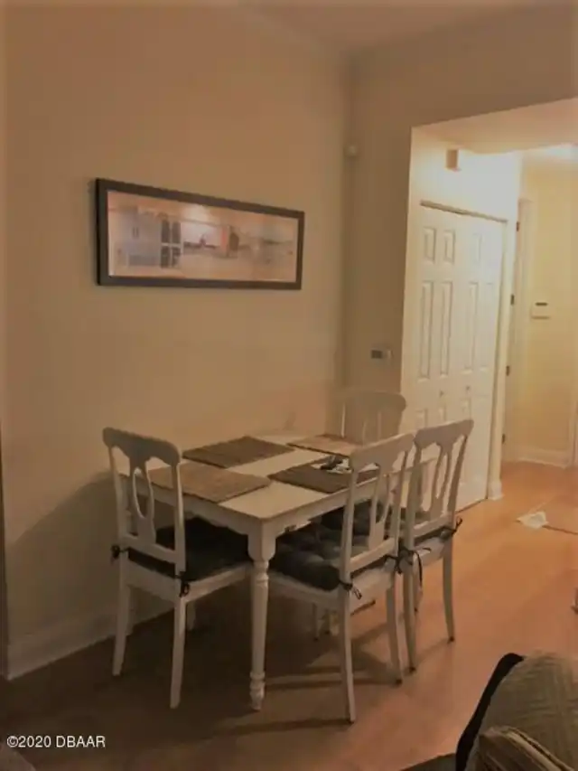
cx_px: 289
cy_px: 386
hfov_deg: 48.2
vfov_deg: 61.7
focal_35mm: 29
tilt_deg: -9.6
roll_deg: -1.2
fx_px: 645
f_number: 2.2
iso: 200
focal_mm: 4.15
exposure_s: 1/15
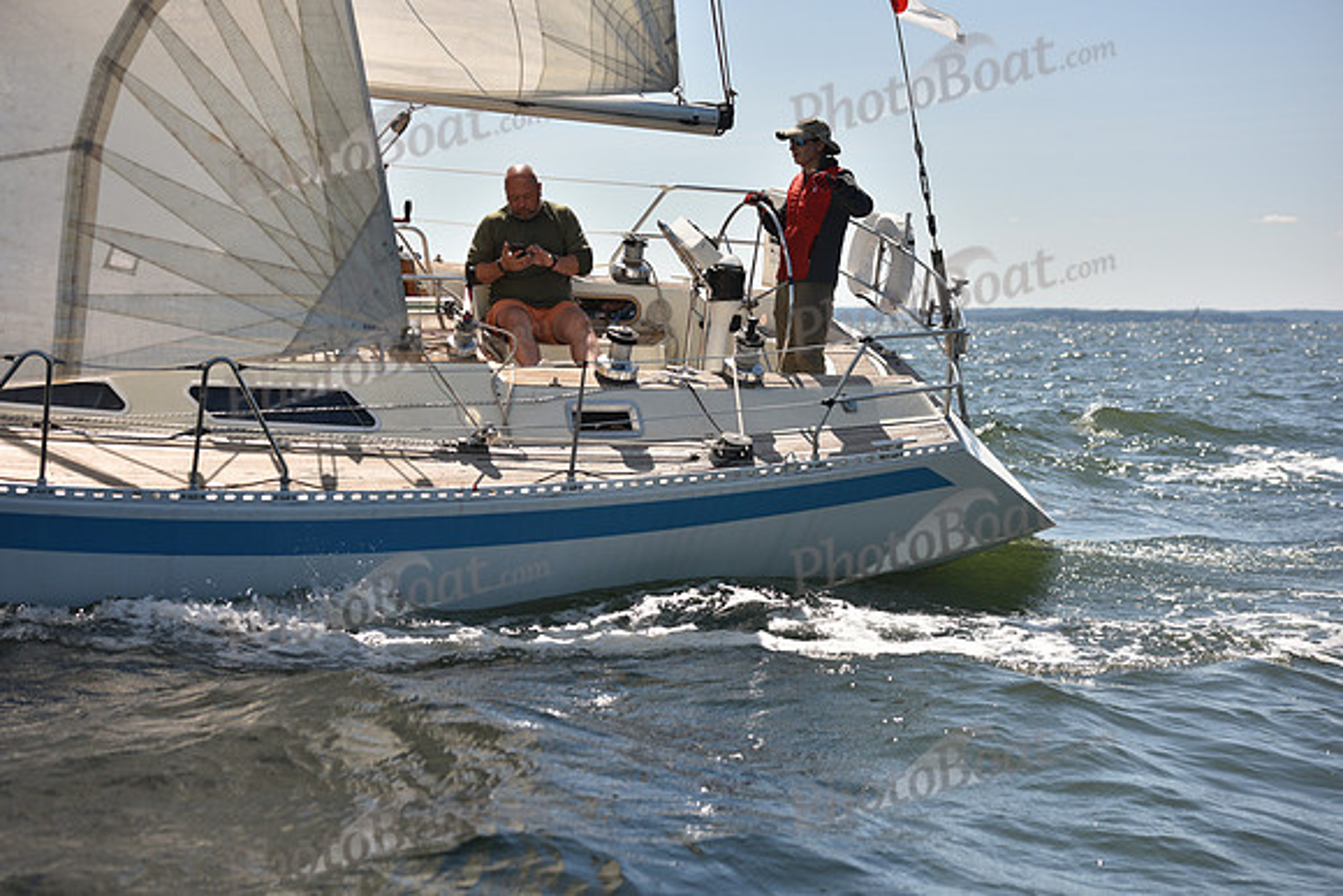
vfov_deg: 19.5
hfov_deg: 28.8
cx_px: 672
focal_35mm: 70
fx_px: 2612
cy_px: 448
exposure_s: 1/1250
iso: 250
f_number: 4
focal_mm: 70
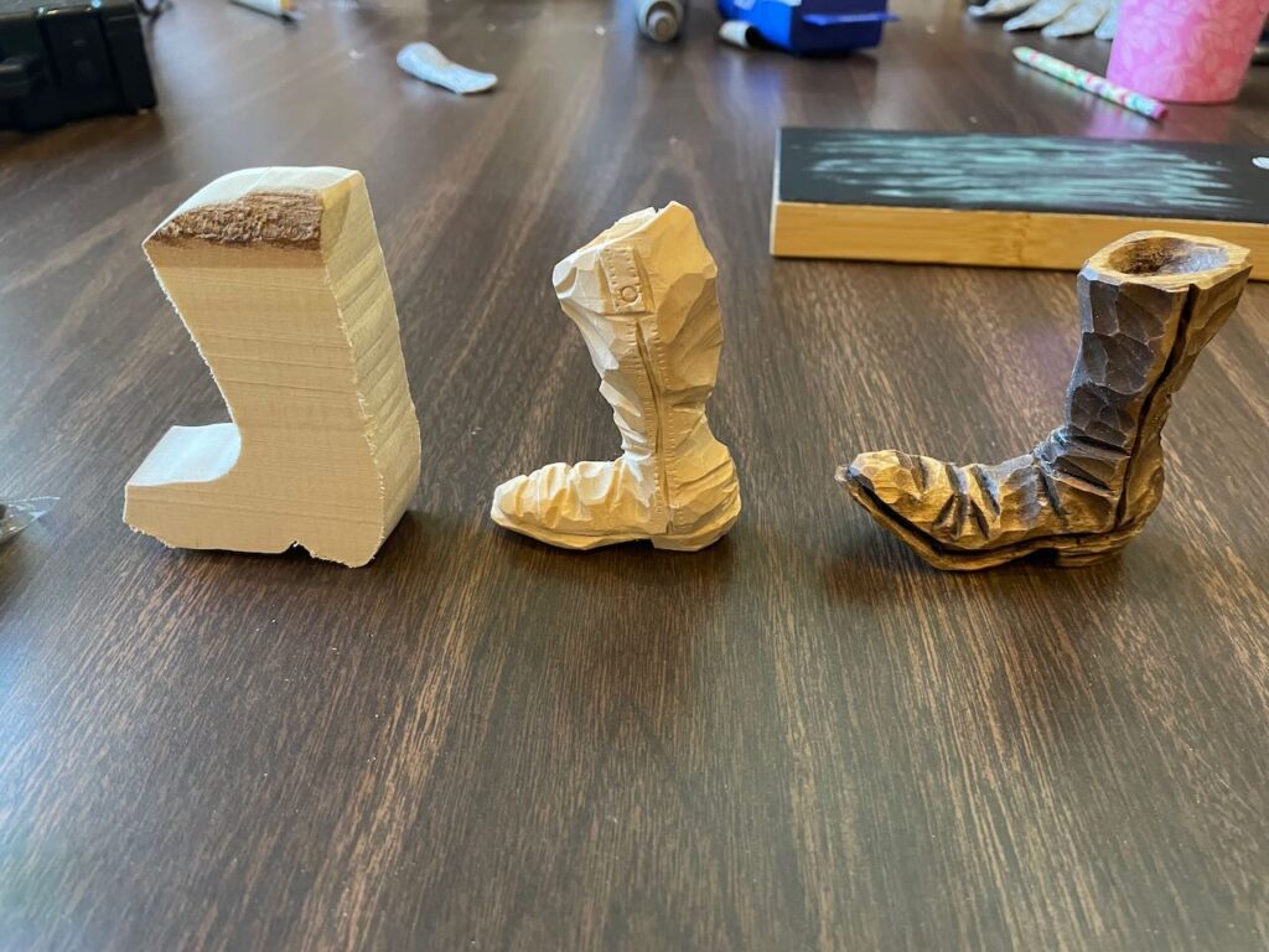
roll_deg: +0.3
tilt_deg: -34.6
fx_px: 953
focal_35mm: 26
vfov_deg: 53.1
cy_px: 476
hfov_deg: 67.3
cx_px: 634
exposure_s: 1/60
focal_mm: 4.2
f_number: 1.6
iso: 400
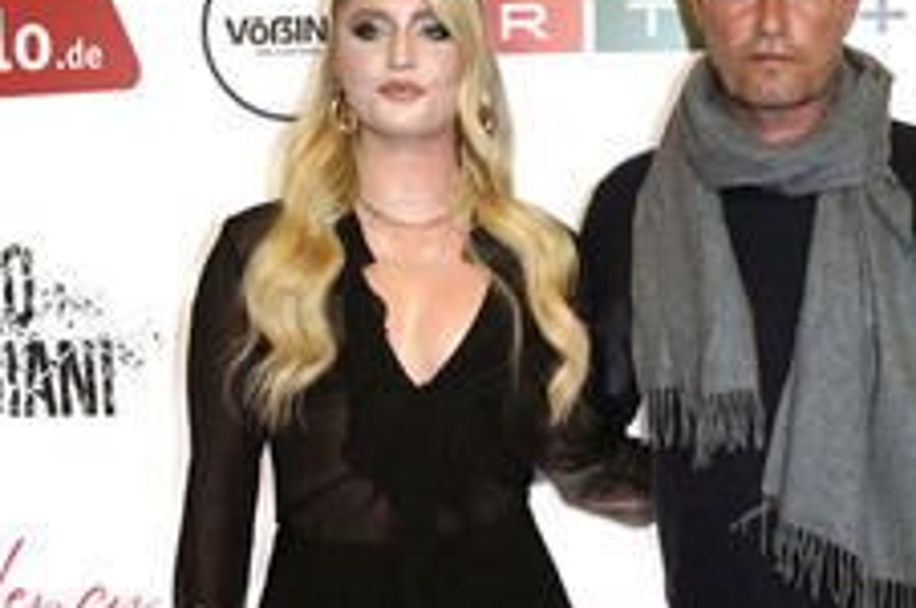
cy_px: 417
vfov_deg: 21.1
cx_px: 768
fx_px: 1626
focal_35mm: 64
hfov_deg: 30.5
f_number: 5.6
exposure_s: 1/100
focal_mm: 32
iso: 500
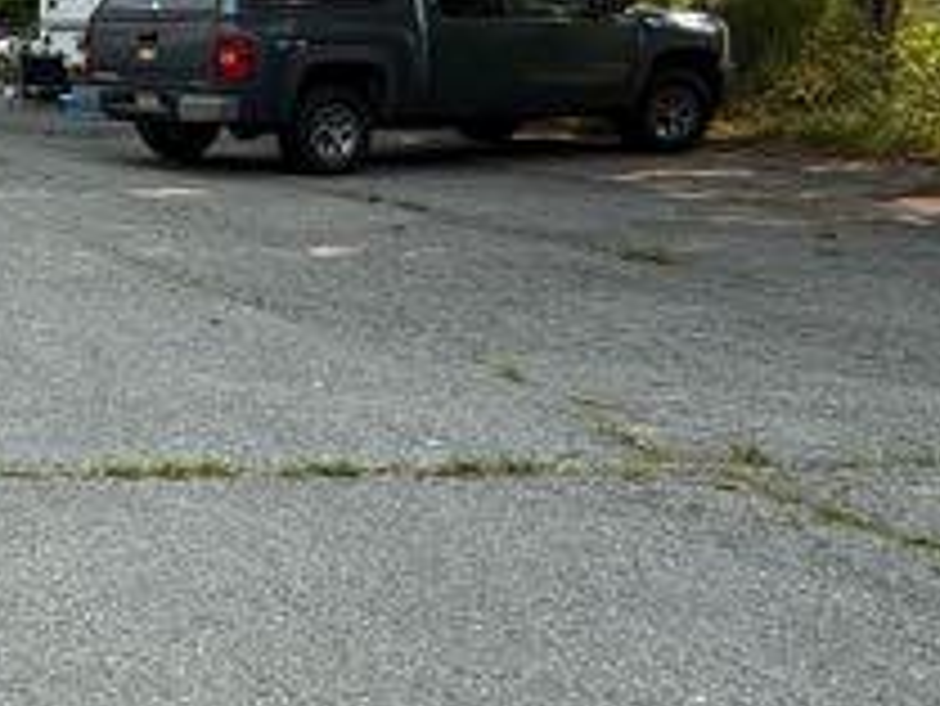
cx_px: -558
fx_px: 1522
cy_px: 178
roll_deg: -0.6
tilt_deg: -7.5
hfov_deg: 24.4
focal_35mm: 56
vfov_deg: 25.8
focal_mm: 2.22
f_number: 2.2
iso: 64
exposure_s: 1/820
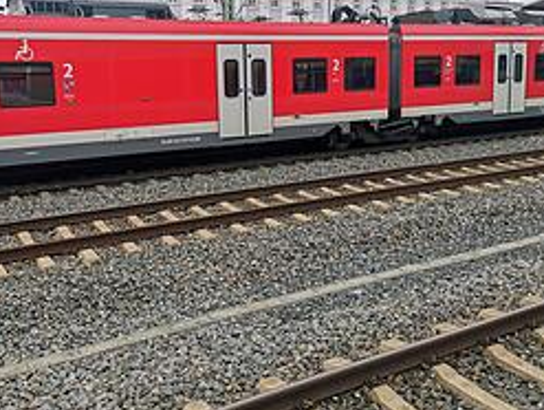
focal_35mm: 37
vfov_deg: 38.4
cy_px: 141
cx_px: 225
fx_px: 582
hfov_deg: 49.8
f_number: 1.8
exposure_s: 1/228
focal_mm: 4.75
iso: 50
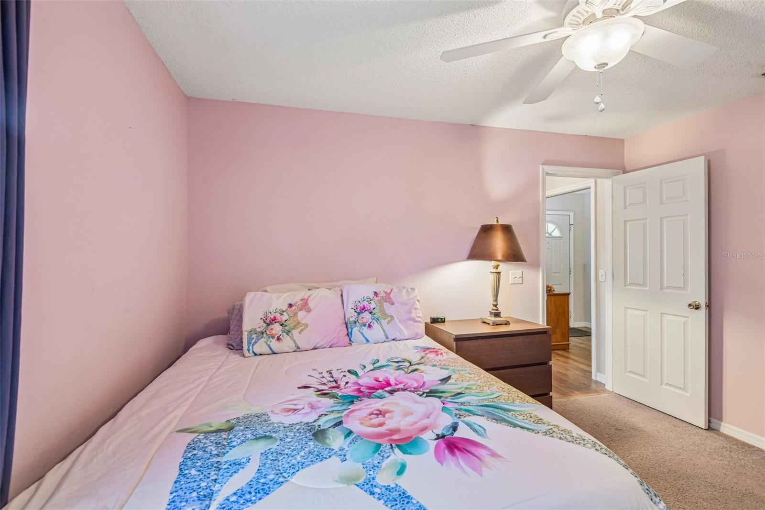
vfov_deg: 73.7
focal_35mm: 16
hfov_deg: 96.7
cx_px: 382
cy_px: 255
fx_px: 340
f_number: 8
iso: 400
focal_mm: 16
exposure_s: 1/5
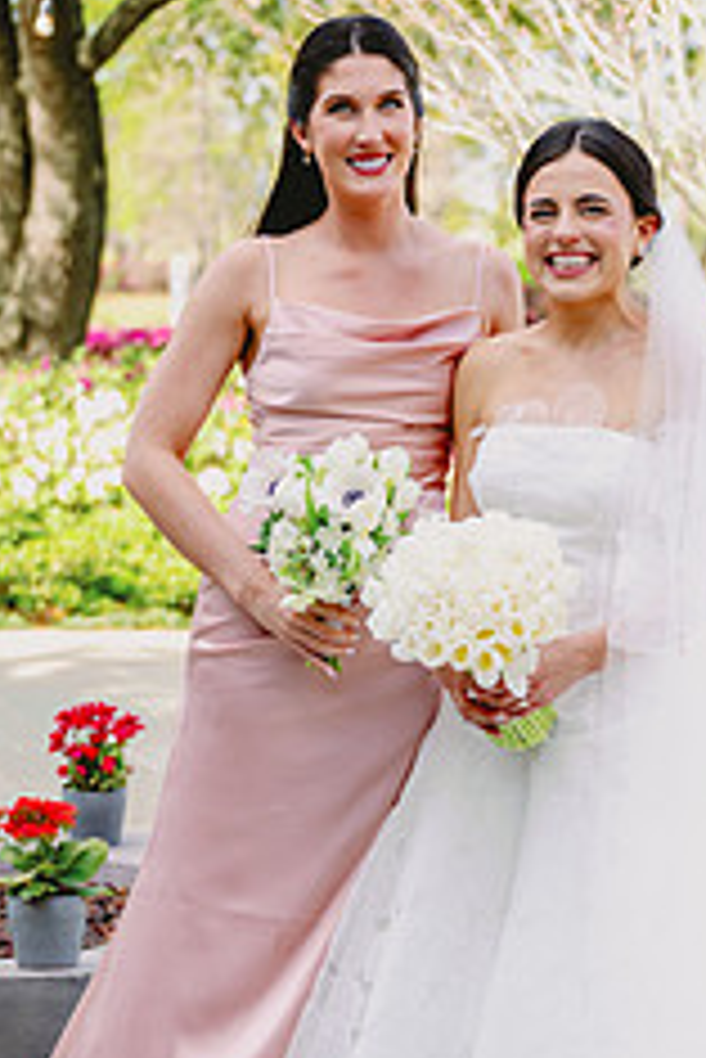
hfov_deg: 12.6
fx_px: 3201
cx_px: 477
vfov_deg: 18.7
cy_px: 662
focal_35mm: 109
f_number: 2.8
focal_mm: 57
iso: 200
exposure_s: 1/800
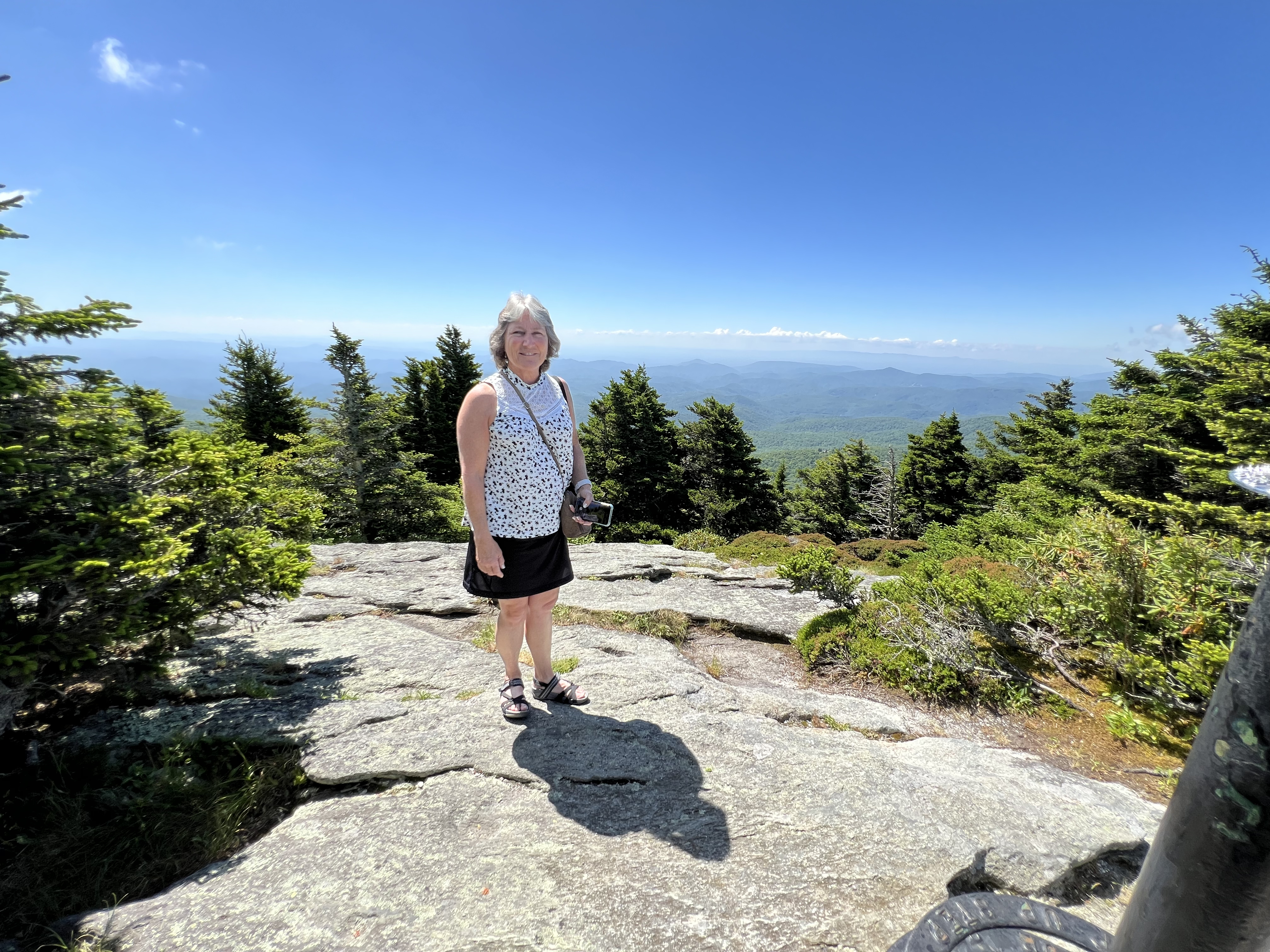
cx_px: 635
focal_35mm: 13
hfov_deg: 106.2
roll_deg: -2.3
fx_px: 477
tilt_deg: -15.8
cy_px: 476
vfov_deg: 89.9
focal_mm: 1.57
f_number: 1.8
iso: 32
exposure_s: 1/758
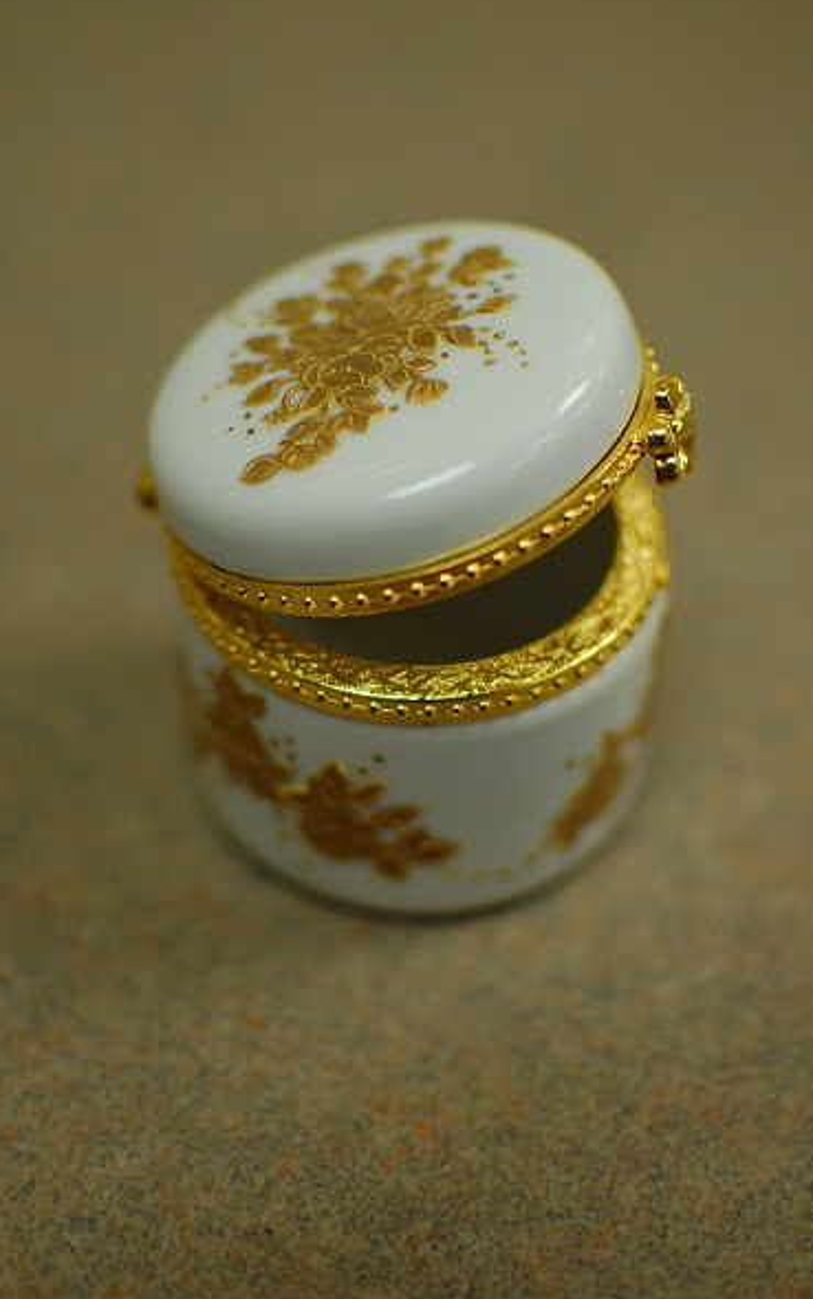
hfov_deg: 23.8
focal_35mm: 55
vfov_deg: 37.2
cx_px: 423
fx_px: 1932
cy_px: 647
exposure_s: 1/100
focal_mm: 35
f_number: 1.8
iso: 200
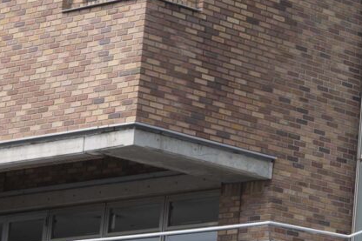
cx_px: 818
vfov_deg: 6.7
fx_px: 2040
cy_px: 249
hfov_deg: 9.2
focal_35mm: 203
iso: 100
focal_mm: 33
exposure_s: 1/125
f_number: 10
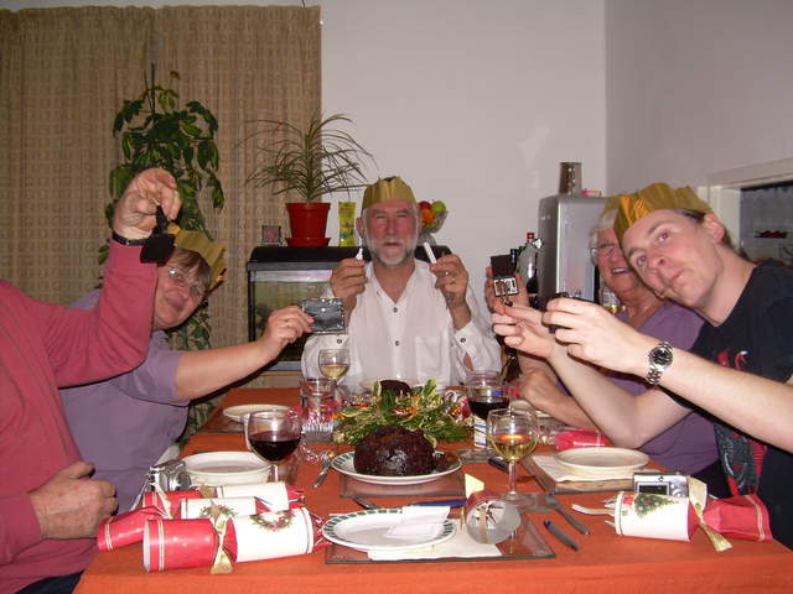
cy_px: 297
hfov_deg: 49.0
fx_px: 871
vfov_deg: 37.7
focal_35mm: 38
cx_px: 396
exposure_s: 1/60
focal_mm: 6.3
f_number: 2.8
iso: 65
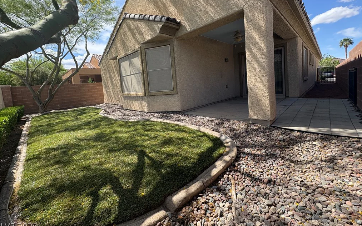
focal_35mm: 15
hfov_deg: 101.5
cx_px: 182
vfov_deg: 74.3
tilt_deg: -4.5
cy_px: 95
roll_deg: +4.8
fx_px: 148
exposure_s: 1/646
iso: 40
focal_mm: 2.22
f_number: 2.2
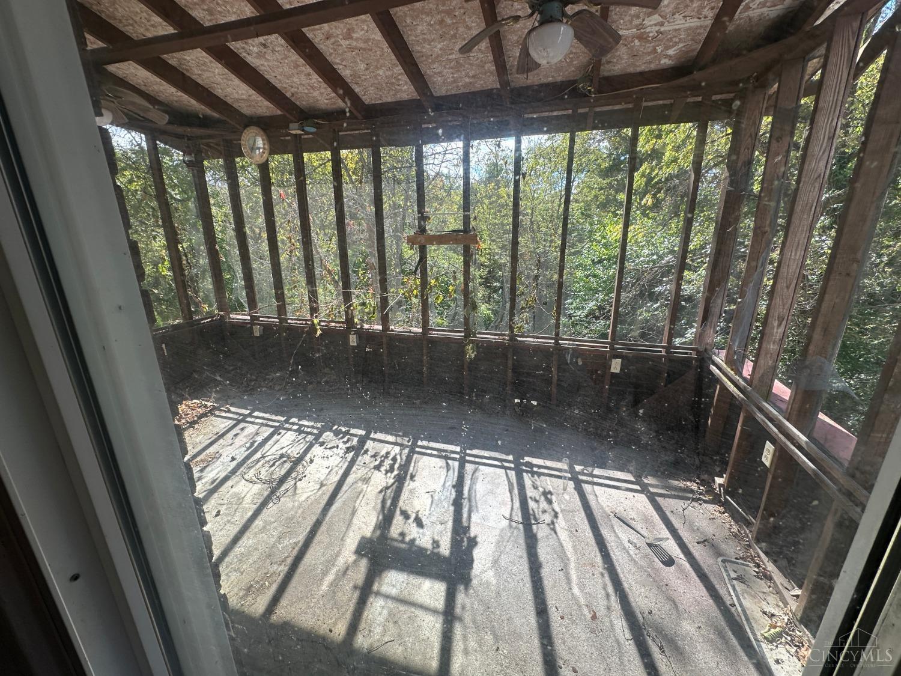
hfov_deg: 102.1
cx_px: 450
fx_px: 364
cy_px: 338
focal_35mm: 14
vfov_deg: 85.7
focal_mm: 2.22
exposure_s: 1/219
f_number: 2.2
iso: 40
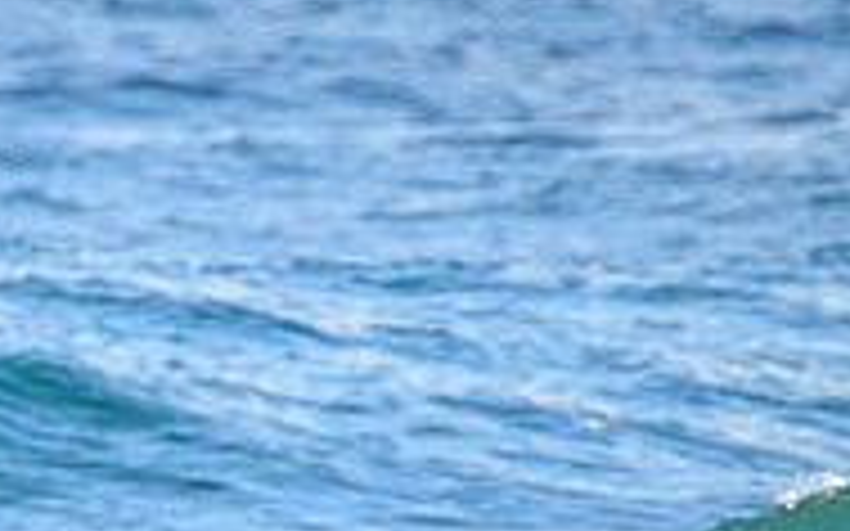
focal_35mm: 2501
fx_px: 57919
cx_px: -175
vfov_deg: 0.5
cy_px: 763
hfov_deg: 0.8
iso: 3600
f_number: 11
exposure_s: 1/2000
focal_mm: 800
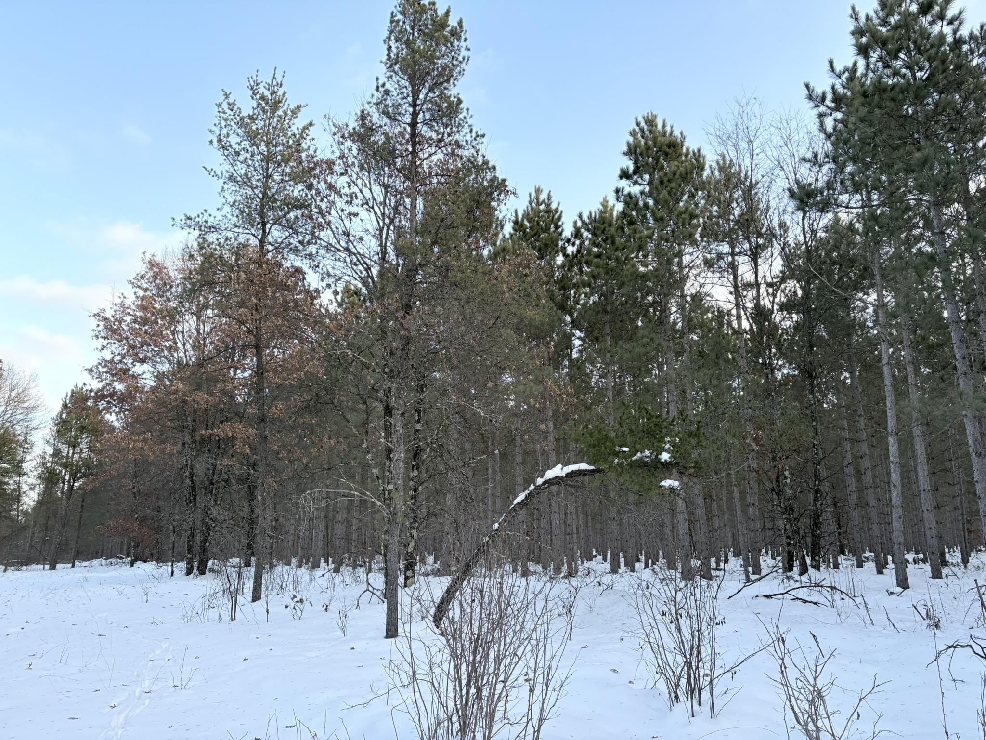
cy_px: 370
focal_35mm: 26
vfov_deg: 53.1
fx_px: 741
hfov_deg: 67.3
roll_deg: +1.2
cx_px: 493
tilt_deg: +12.5
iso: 64
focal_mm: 5.96
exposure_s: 1/478
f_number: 1.6
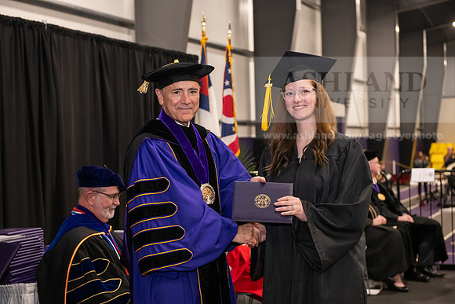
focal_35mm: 70
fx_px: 885
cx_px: 228
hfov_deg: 28.8
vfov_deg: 19.5
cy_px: 152
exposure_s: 1/125
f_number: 5
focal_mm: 70
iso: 2500
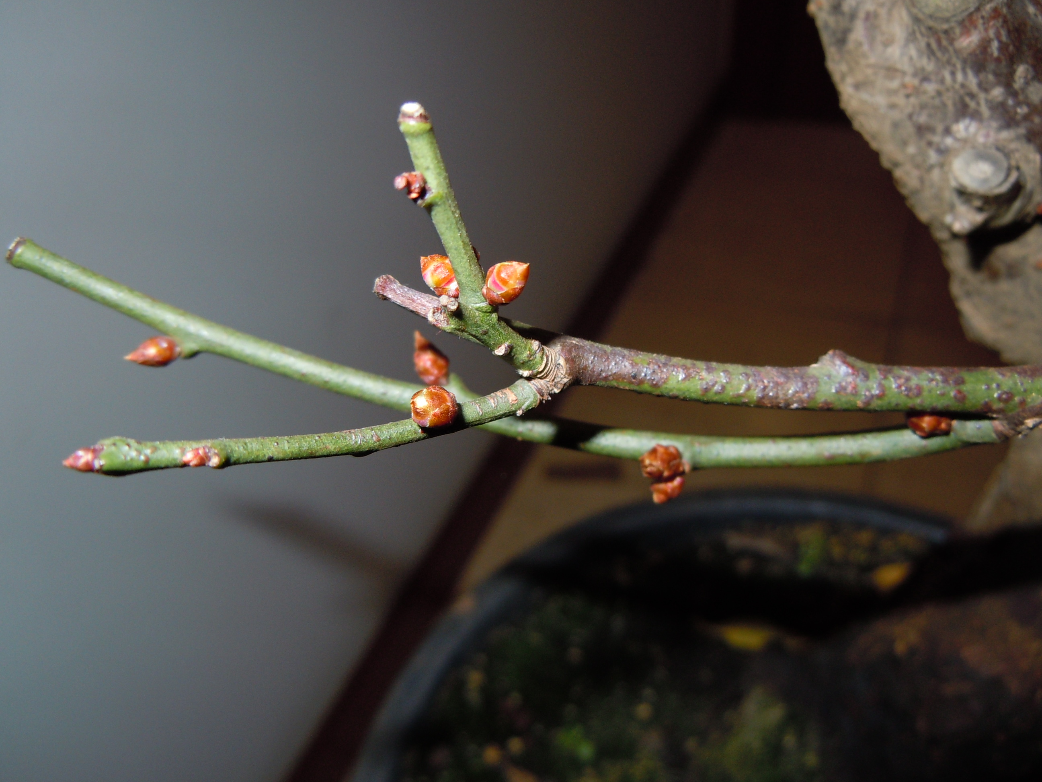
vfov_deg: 46.8
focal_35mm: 30
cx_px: 521
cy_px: 391
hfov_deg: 60.0
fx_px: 903
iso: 160
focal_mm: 5.4
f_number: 3.5
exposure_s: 1/30
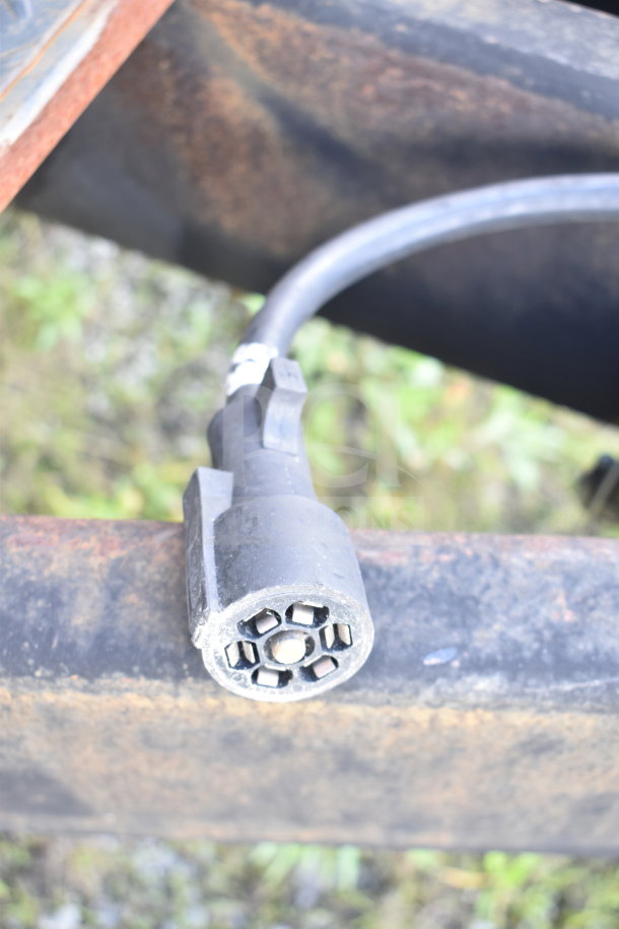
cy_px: 464
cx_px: 310
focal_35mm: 46
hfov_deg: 28.9
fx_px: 1199
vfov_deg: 42.3
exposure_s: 1/50
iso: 400
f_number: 4.2
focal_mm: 31
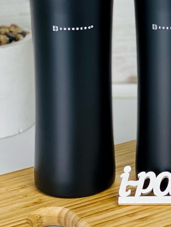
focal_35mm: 145
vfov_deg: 13.3
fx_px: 955
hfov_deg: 10.0
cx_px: 222
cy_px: -38
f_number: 2
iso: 20
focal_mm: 6
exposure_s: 1/165
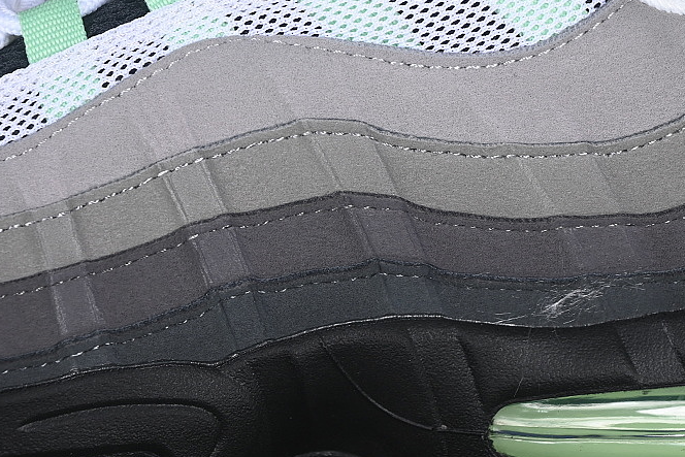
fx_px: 2322
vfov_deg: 11.2
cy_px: 196
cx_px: 363
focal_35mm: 122
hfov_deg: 16.8
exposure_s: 1/60
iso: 160
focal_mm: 50
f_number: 7.1
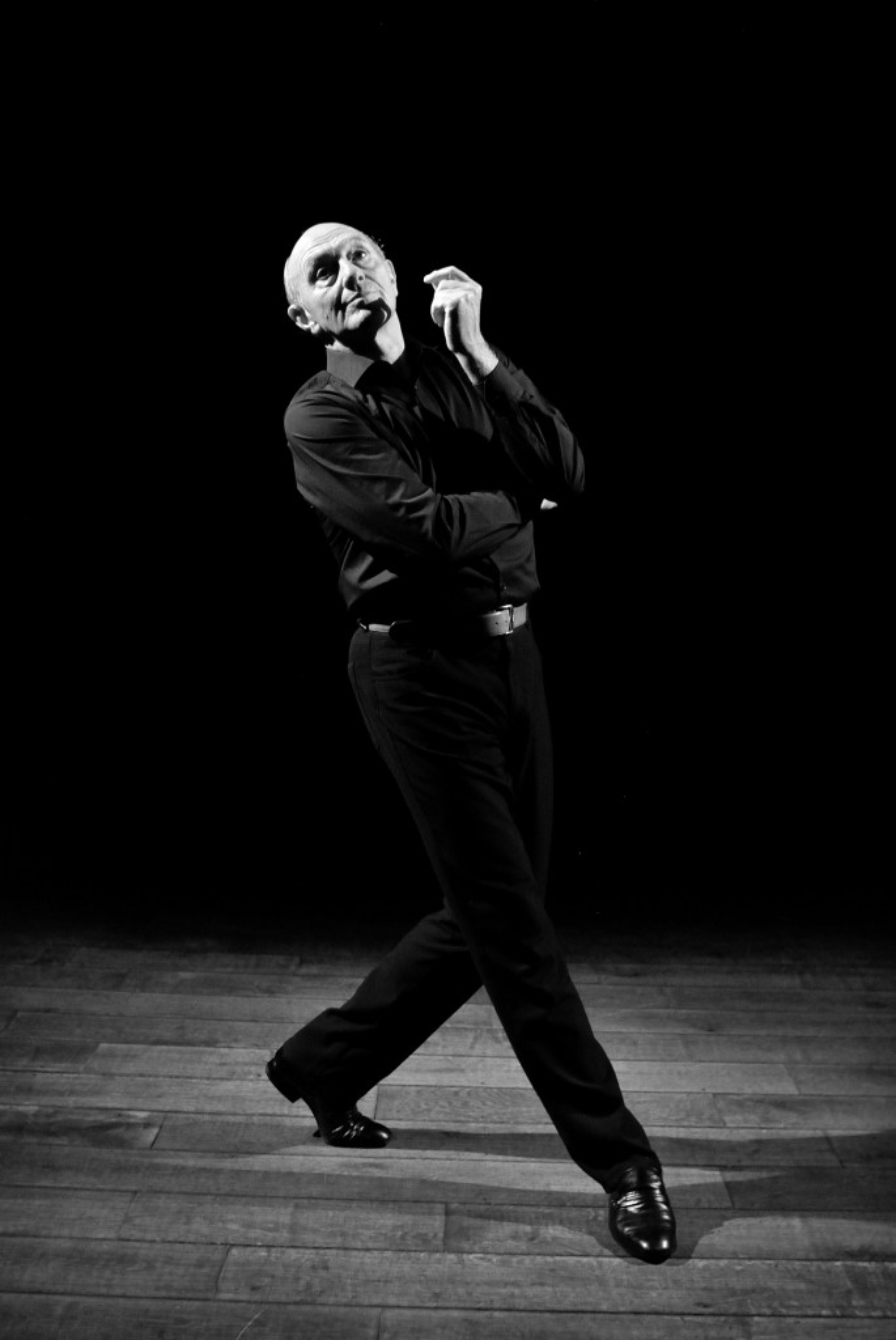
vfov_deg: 43.6
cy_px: 670
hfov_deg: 29.9
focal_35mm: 45
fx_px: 1676
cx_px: 448
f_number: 3.5
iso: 800
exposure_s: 1/30
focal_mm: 30
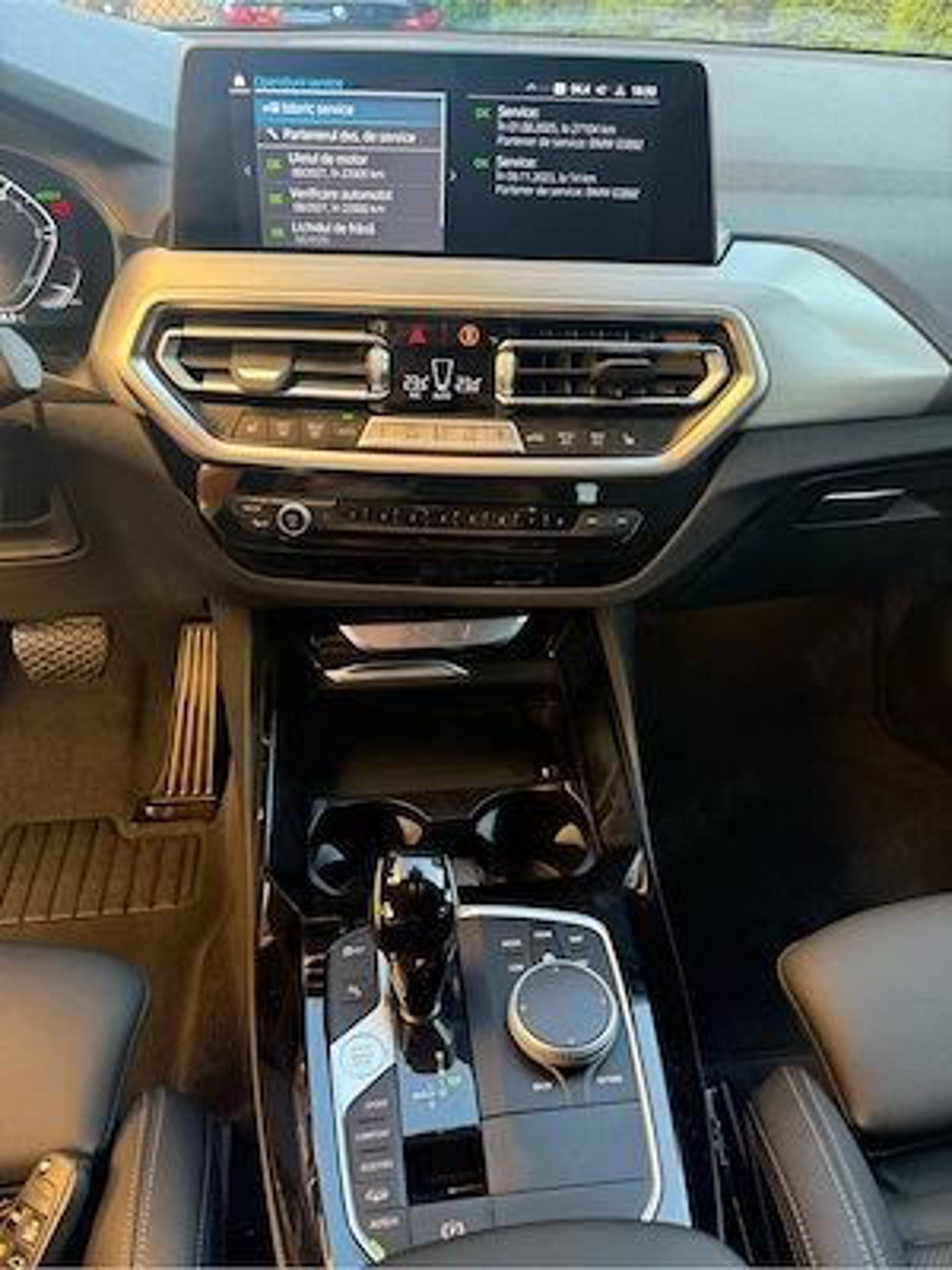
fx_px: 880
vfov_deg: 71.6
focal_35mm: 24
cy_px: 635
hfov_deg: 56.8
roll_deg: -2.5
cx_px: 476
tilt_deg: -36.6
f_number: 1.78
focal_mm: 6.76
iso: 200
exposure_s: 1/60
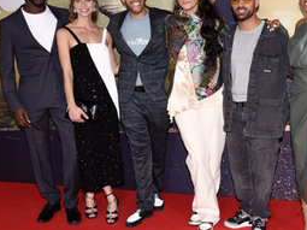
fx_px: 452
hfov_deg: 37.3
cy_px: 110
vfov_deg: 28.5
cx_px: 186
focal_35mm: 51
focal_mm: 30
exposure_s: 1/125
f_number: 6.3
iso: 1000
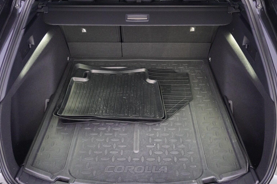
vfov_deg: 37.8
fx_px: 269
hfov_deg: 54.4
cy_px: 90
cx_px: 137
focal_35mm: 35
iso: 6400
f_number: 4
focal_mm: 22
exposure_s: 1/30
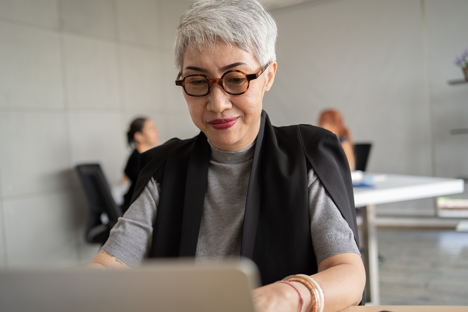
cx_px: 234
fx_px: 455
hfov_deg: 54.4
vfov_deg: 37.8
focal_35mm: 35
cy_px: 156
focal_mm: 35
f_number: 2.2
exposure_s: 1/160
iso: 160
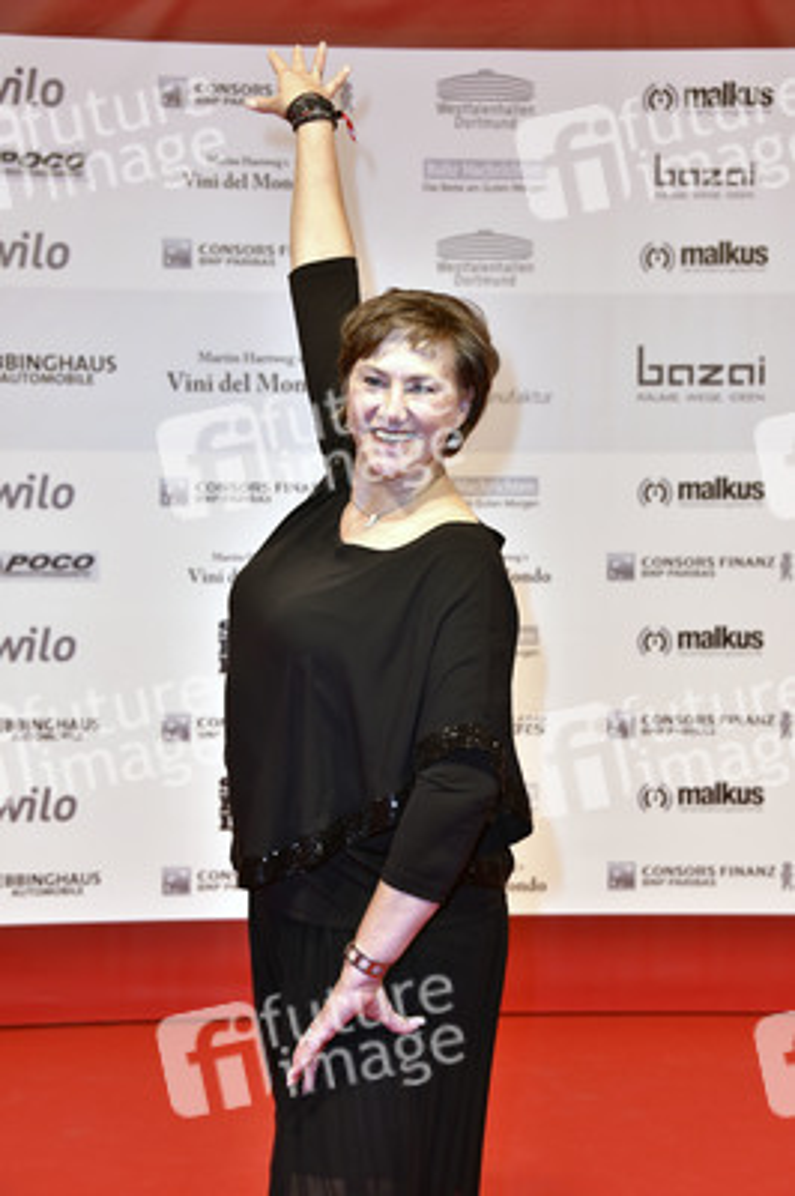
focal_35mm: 55
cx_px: 398
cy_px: 598
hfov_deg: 24.6
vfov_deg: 36.3
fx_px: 1825
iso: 500
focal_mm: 55
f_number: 5.6
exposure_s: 1/160
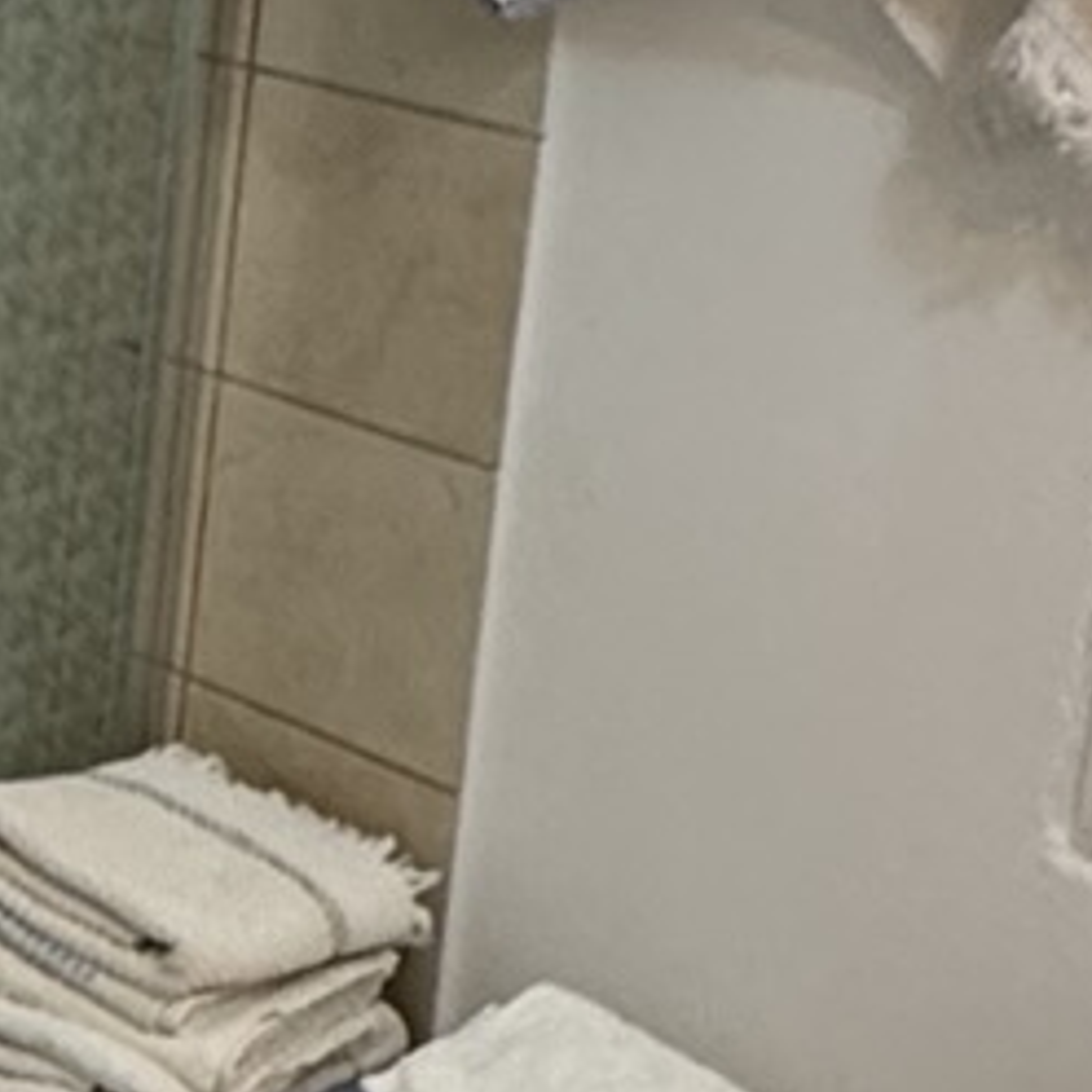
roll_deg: -2.2
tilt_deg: -9.3
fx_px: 3640
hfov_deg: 13.5
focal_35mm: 102
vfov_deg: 16.5
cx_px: -1347
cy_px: -123
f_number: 2.2
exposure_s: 1/50
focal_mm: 2.22
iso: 320
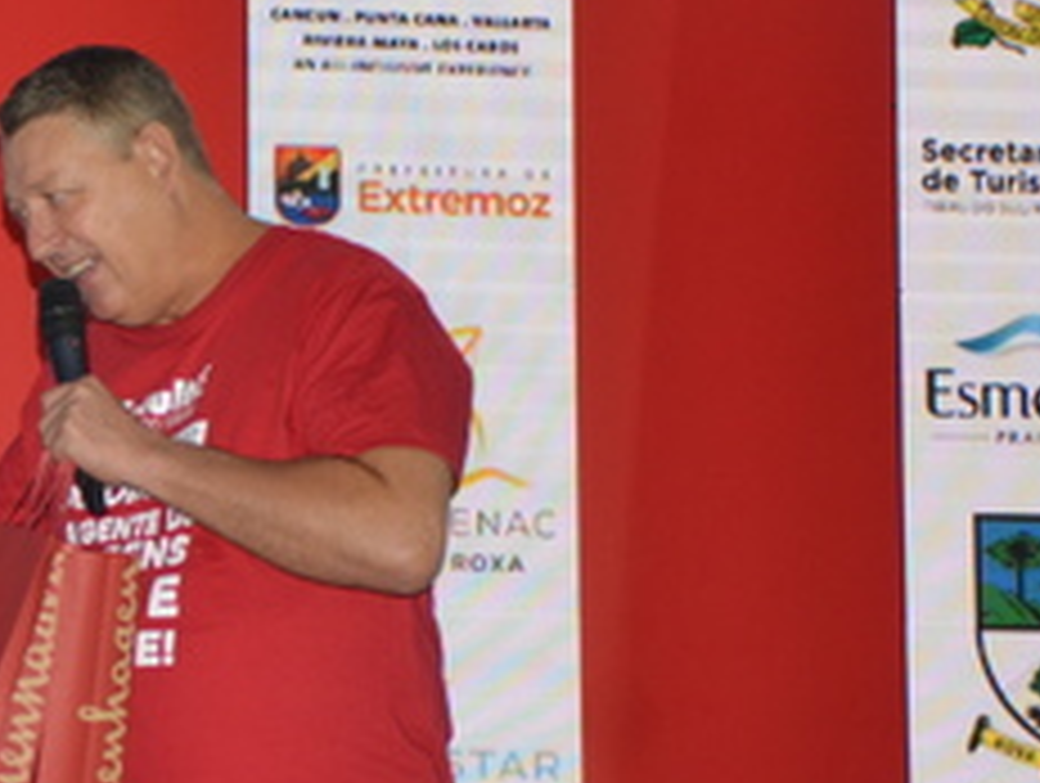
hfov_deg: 12.6
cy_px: 608
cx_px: -203
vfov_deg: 9.7
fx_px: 4587
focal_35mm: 152
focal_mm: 35
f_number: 4.2
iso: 500
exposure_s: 1/60
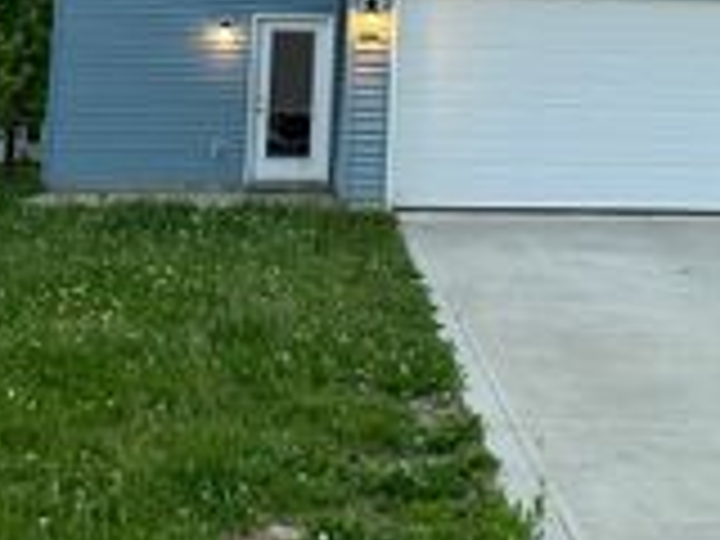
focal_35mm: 75
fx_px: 1560
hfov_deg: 25.6
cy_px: -79
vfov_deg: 18.7
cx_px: 554
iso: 64
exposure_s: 1/224
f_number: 1.78
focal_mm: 6.86
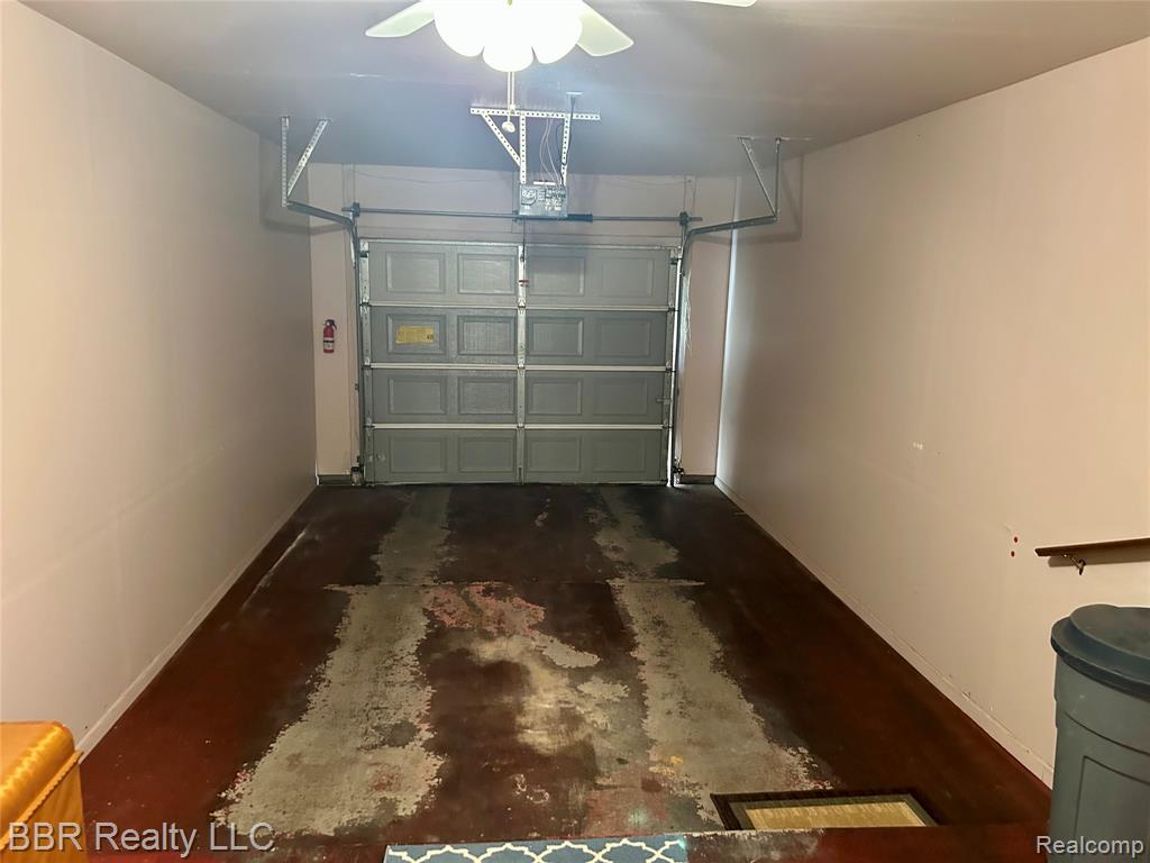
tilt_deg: -10.1
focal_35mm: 26
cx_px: 575
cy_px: 432
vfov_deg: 53.1
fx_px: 864
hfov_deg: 67.3
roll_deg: -0.3
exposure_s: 1/40
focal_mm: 5.7
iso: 500
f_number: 1.5
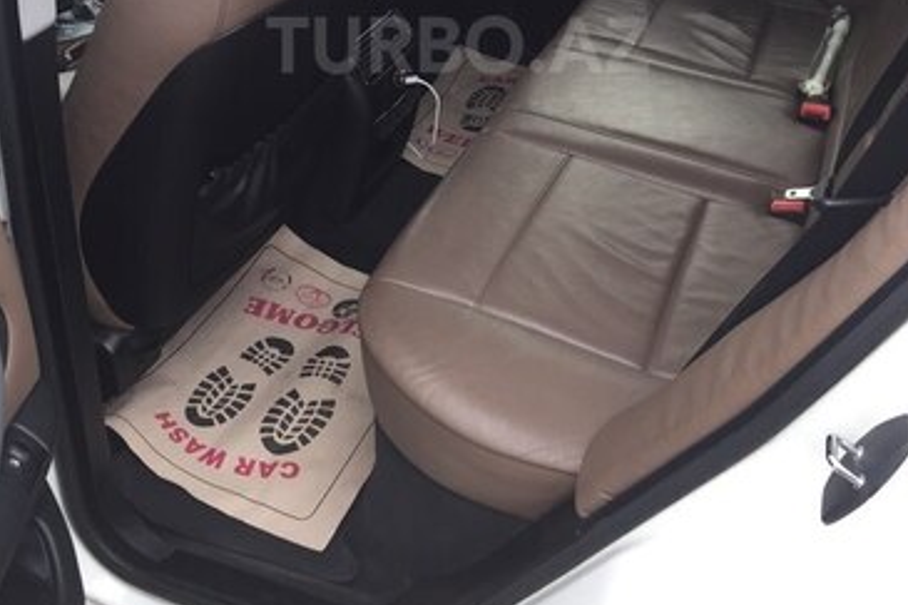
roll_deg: +1.9
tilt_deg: -23.2
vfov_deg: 30.9
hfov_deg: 47.4
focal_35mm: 41
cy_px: 45
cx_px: 458
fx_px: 1034
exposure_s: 1/100
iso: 40
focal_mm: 4.15
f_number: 2.2
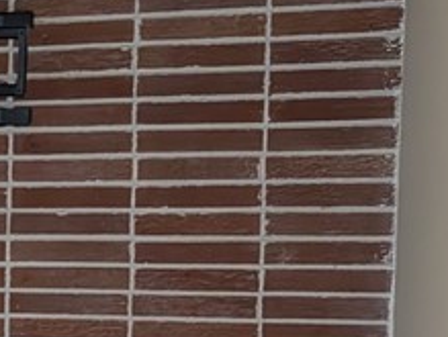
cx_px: -424
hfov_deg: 14.7
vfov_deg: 13.1
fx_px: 1452
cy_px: 315
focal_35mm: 112
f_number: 1.68
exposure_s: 1/355
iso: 94
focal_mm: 6.9
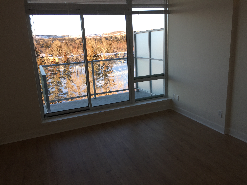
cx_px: 124
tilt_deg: -16.2
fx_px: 207
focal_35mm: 29
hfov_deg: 61.7
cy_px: 92
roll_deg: +2.9
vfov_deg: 48.2
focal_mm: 4.15
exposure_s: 1/120
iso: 32
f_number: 2.2
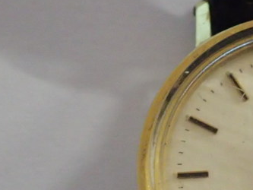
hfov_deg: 8.2
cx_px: 299
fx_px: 1755
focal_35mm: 240
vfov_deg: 6.2
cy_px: 169
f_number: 4.9
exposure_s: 1/25
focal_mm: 18
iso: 1600
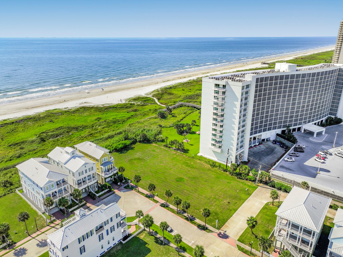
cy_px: 127
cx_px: 172
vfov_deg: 54.8
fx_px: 248
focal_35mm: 25
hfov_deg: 69.4
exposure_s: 1/1250
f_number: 4
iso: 100
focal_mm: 12.29
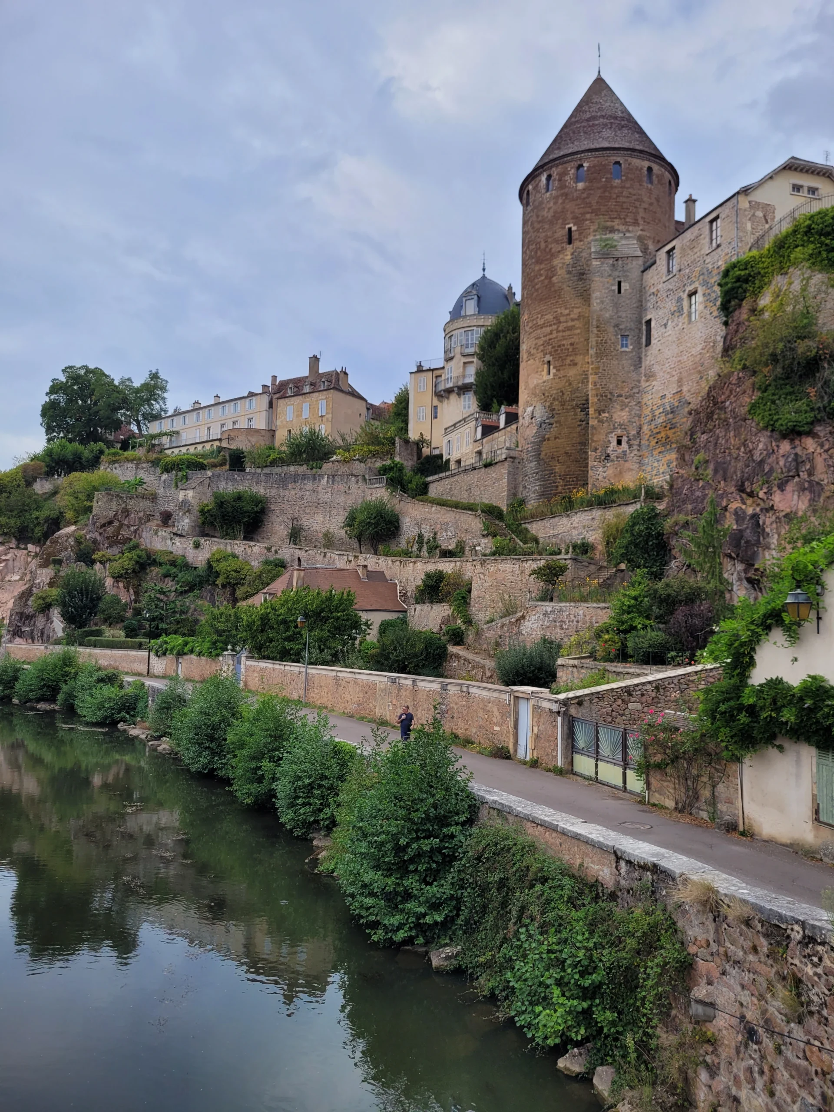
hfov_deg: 53.1
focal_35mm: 26
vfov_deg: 67.3
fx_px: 835
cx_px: 417
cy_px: 556
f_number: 1.8
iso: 40
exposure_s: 1/1571
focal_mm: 5.4
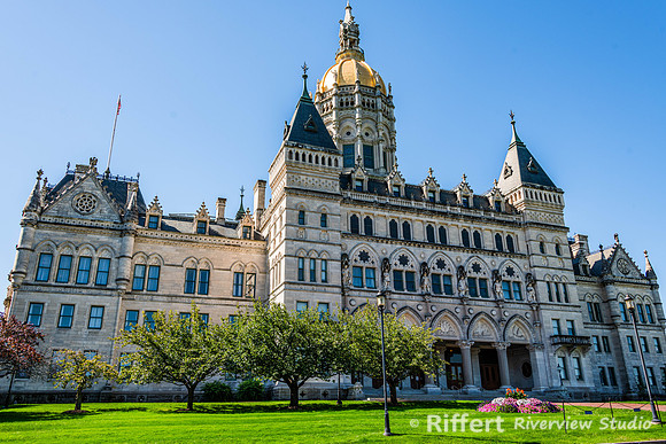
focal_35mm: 28
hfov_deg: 65.5
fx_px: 518
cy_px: 222
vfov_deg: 46.4
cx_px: 333
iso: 64
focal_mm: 28
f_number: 8
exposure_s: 1/200
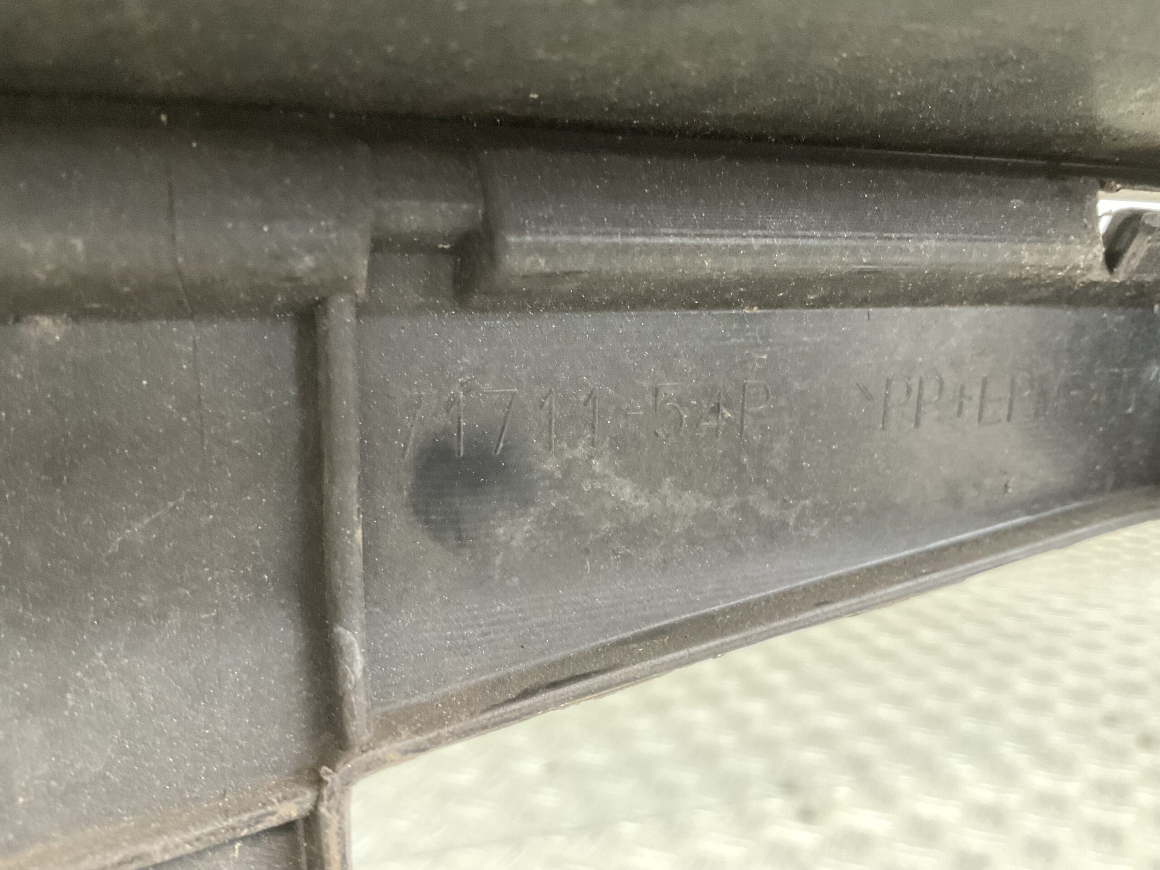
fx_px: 972
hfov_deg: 61.7
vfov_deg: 48.2
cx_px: 580
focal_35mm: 29
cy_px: 435
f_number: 1.8
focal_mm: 3
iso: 200
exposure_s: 1/50
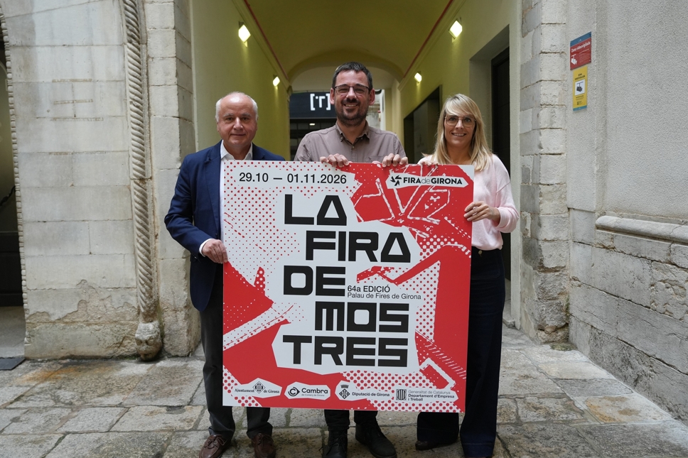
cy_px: 223
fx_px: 592
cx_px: 347
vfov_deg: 42.3
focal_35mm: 31
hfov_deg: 60.3
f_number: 4
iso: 1250
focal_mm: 30
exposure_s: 1/160
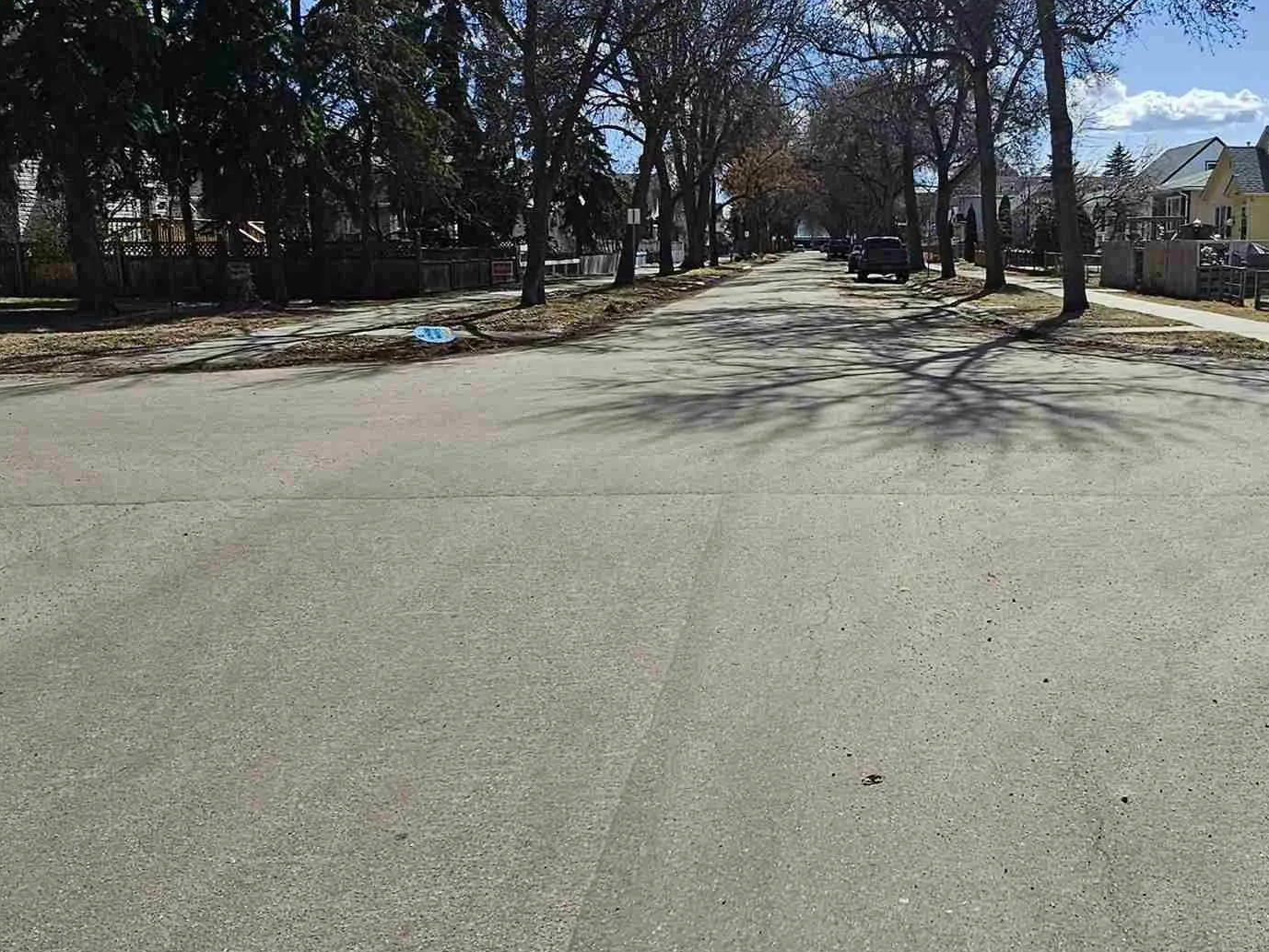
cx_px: 899
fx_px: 1063
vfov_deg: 48.1
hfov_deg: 59.4
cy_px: 412
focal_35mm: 29
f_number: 2.2
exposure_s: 1/3336
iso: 50
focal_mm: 2.2
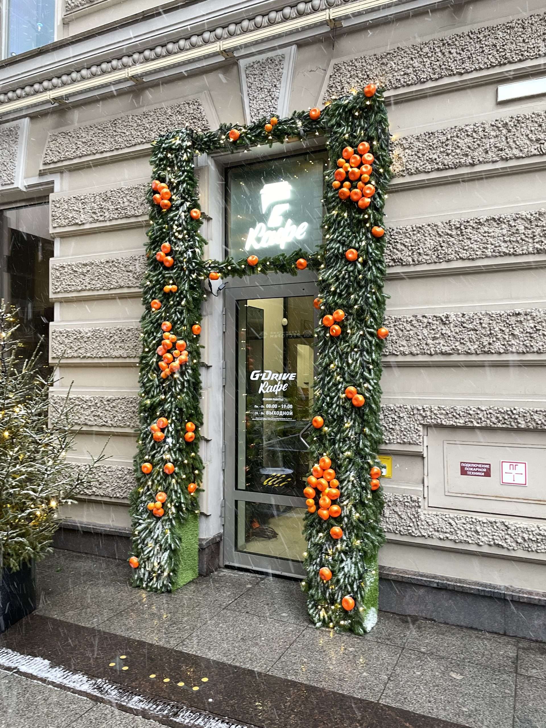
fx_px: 547
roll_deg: +0.3
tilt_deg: +1.5
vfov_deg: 67.3
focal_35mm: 26
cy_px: 364
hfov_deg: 53.1
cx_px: 273
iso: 100
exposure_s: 1/50
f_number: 1.6
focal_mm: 4.2
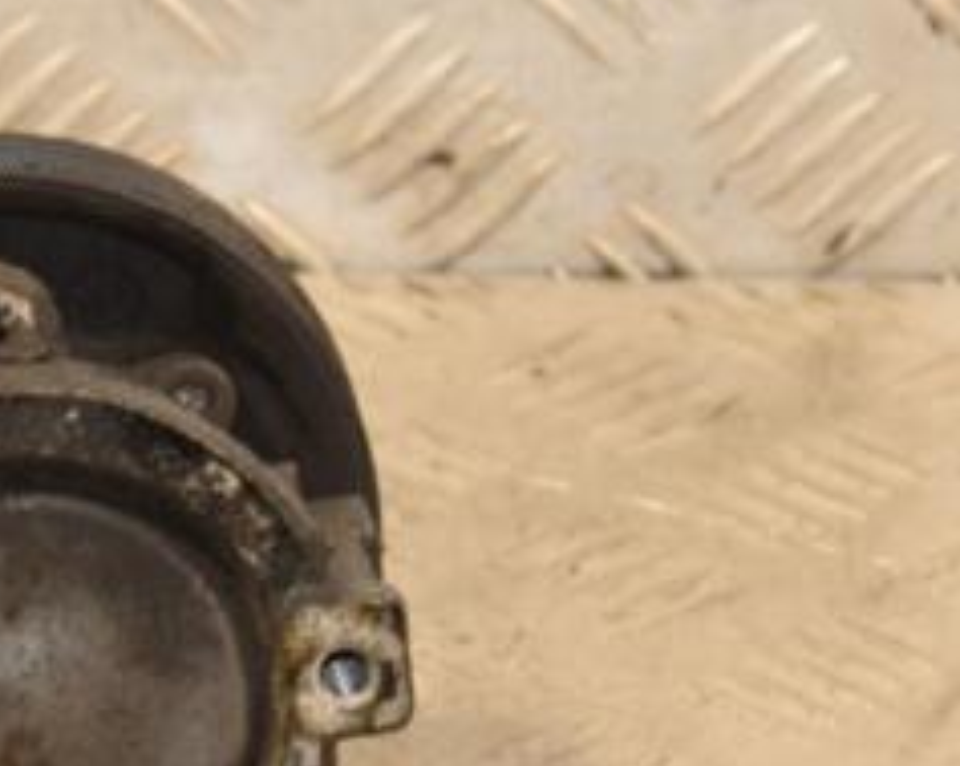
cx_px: 203
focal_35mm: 321
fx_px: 9109
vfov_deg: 4.8
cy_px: 612
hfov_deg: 6.0
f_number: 10
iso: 800
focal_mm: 90
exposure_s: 1/50
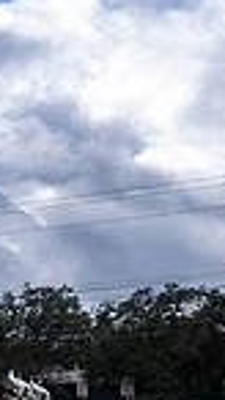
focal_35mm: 100
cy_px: 462
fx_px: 1062
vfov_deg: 20.2
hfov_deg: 9.3
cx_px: -475
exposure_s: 1/1250
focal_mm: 24
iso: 80
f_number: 2.8
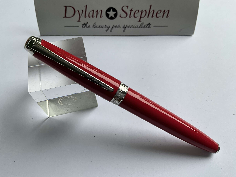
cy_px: 88
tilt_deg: -60.1
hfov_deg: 61.7
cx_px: 118
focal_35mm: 29
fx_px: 198
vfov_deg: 48.2
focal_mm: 3
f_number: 1.8
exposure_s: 1/145
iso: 20
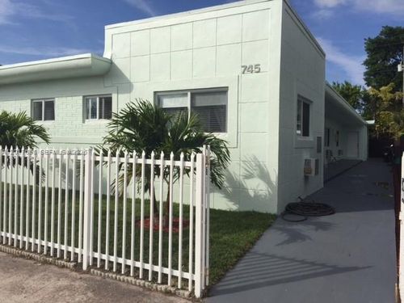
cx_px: 202
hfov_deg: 61.7
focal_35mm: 29
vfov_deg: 48.2
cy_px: 152
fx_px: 338
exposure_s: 1/4950
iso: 32
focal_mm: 4.15
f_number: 2.2
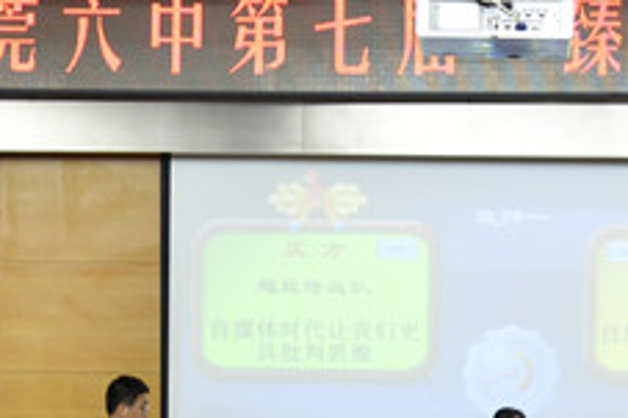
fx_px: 2214
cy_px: 318
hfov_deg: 16.0
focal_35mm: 127
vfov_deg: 10.8
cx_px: 517
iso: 1250
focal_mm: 32
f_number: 4.5
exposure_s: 1/50
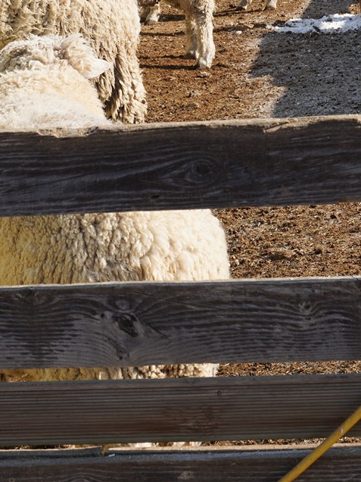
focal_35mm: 121
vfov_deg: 16.1
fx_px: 1682
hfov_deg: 12.2
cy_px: 61
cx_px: 167
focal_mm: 40
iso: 100
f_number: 11
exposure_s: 1/100
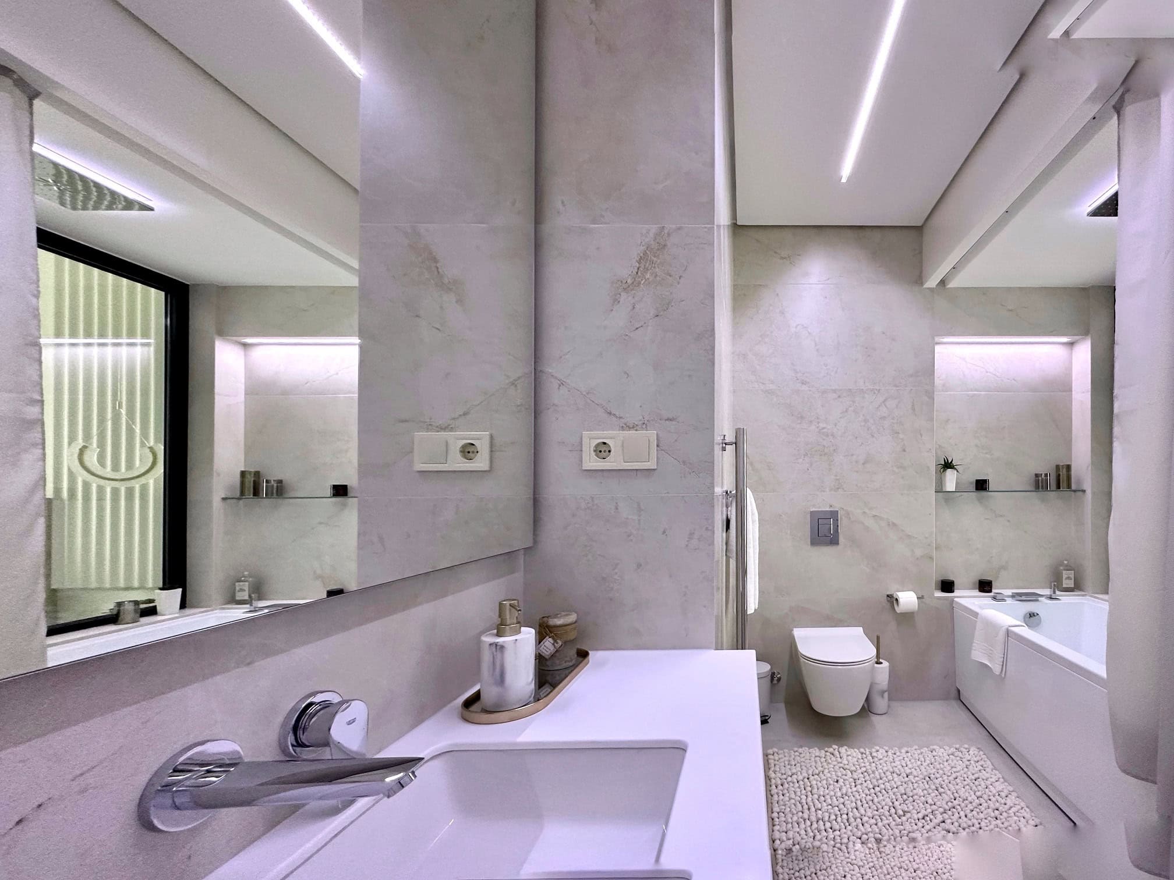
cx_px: 587
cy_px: 440
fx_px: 475
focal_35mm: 14
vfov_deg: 85.7
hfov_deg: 102.1
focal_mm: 2.2
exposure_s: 1/99
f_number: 2.2
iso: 250
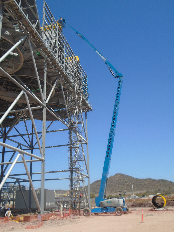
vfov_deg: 51.4
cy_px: 116
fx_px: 241
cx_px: 87
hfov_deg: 39.7
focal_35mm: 36
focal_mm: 6.4
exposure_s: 1/160
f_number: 9.5
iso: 100
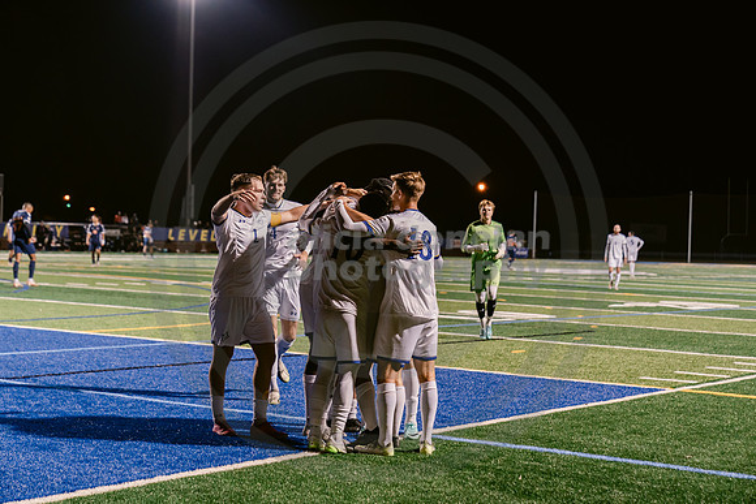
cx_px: 378
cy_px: 252
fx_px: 1470
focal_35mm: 70
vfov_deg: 19.5
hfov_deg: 28.8
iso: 2500
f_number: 3.2
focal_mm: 70
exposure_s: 1/250
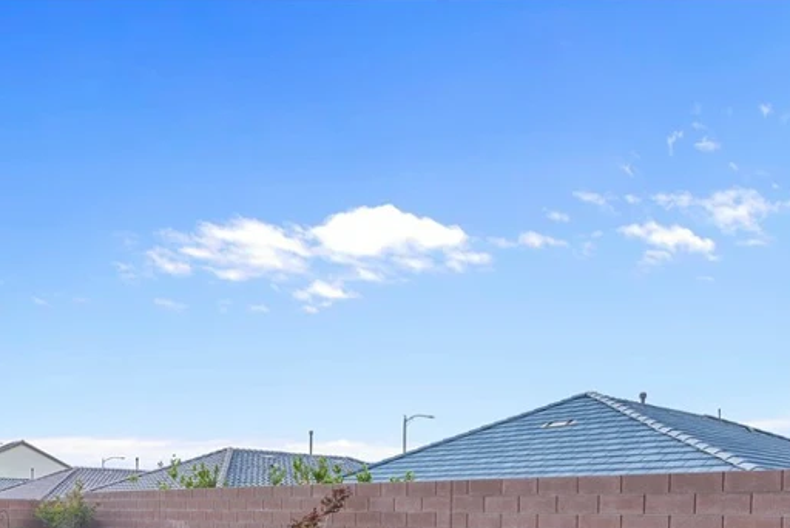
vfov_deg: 37.1
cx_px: 110
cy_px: 523
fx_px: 703
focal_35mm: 32
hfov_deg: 52.9
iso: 100
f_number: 9
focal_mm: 16
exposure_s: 1/50
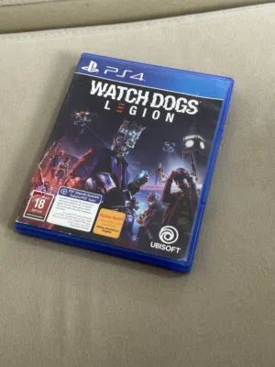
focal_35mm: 48
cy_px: 184
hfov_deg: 30.3
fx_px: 508
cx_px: 138
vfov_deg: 39.7
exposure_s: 1/40
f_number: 1.78
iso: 250
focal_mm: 6.86
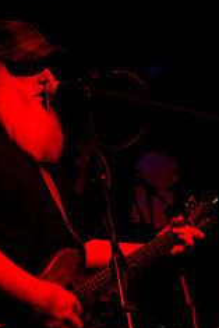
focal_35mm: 46
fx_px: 419
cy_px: 292
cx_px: 47
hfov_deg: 28.7
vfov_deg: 39.8
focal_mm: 16
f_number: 2.8
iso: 1600
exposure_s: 1/50
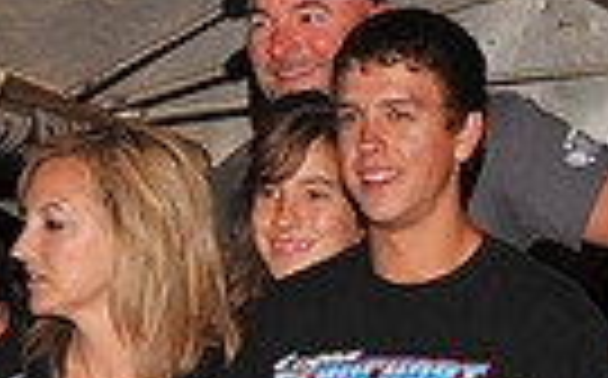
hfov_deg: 5.5
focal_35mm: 377
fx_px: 6239
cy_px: 738
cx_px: -270
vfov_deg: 3.4
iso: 500
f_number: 7.1
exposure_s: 1/250
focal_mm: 86
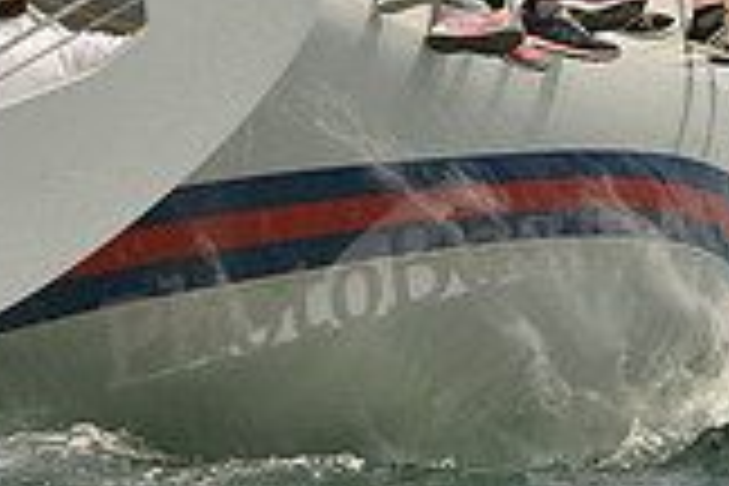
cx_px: -130
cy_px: 101
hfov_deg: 2.9
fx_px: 14538
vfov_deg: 1.9
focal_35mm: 718
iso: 280
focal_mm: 200
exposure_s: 1/1250
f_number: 8
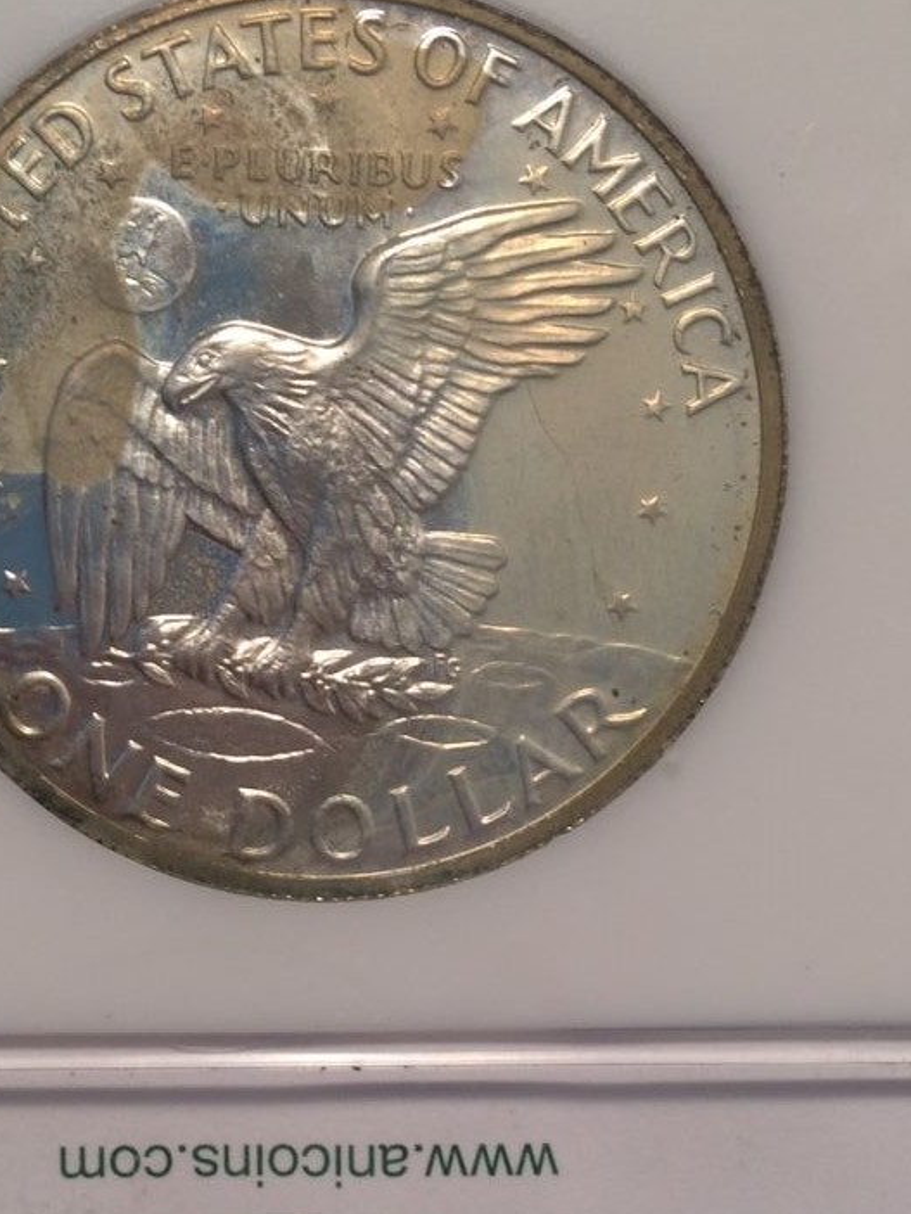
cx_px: 346
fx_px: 1753
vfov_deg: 37.9
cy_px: 759
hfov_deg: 29.0
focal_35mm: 50
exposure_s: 1/60
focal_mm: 4.15
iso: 40
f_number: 2.2
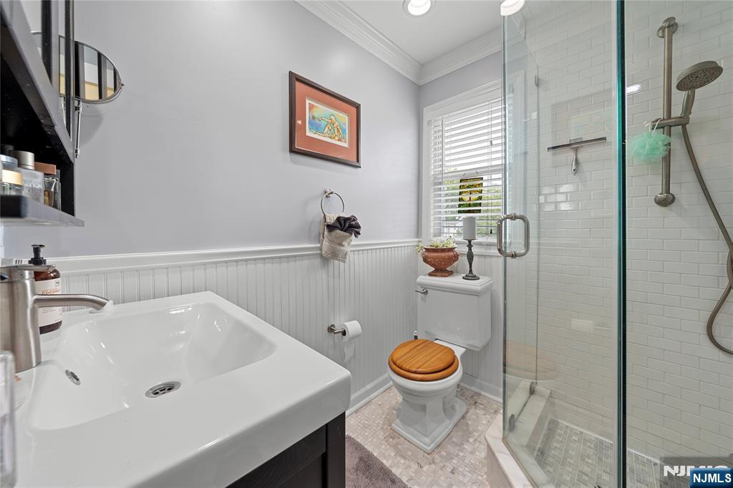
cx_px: 366
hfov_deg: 108.3
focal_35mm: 13
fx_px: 265
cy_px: 244
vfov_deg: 85.4
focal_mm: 13
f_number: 8
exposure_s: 1/2
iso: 250
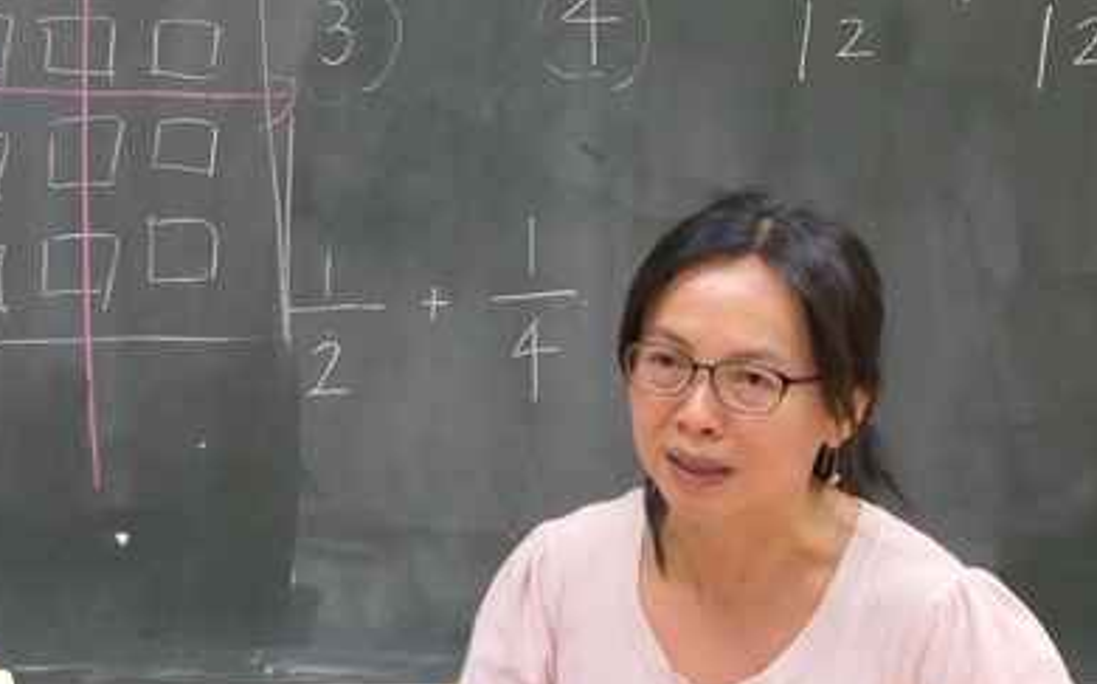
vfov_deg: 7.1
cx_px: 447
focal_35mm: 185
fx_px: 5526
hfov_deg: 11.3
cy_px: 294
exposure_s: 1/125
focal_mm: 26.4
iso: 640
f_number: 2.8
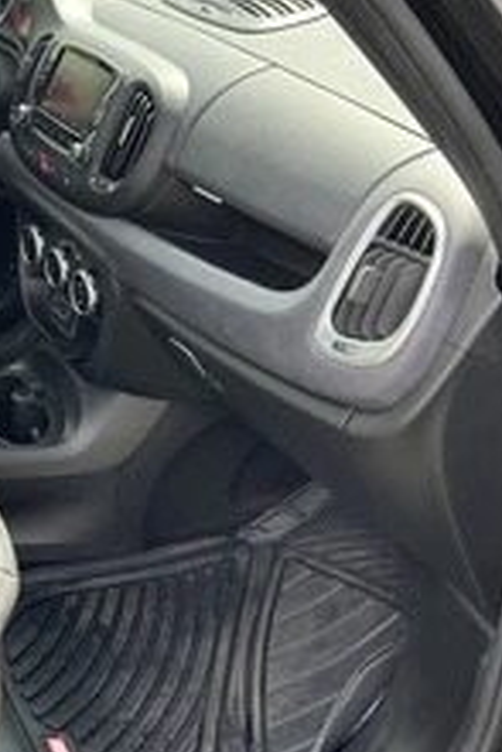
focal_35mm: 53
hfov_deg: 24.0
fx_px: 1107
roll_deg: +1.0
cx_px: -44
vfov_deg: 37.5
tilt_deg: -32.3
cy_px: 390
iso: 32
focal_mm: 3
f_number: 1.8
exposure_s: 1/157
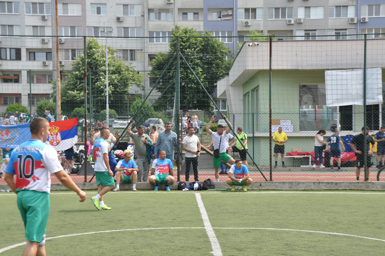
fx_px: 833
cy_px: 128
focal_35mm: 78
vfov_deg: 17.4
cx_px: 192
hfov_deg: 26.0
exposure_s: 1/250
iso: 200
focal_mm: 52
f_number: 8
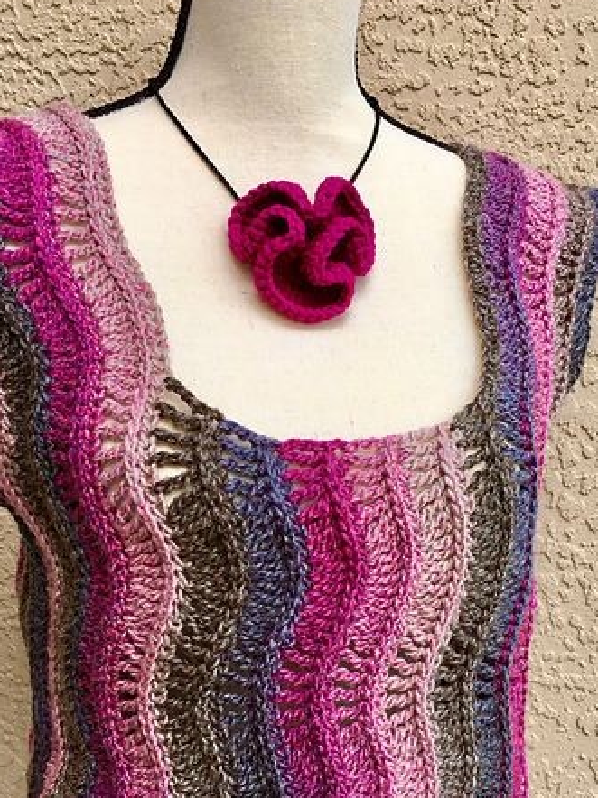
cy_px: 551
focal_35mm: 42
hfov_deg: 34.3
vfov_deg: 44.0
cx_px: 271
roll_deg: -0.7
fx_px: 968
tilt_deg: -16.8
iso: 25
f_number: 2.2
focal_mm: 4.15
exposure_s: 1/388
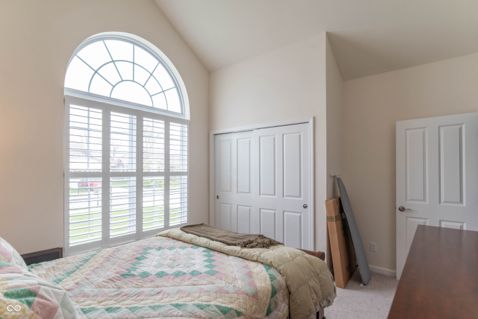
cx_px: 239
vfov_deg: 67.4
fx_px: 239
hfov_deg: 90.0
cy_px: 160
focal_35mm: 18
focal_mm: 18
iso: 200
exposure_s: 1/50
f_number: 6.3
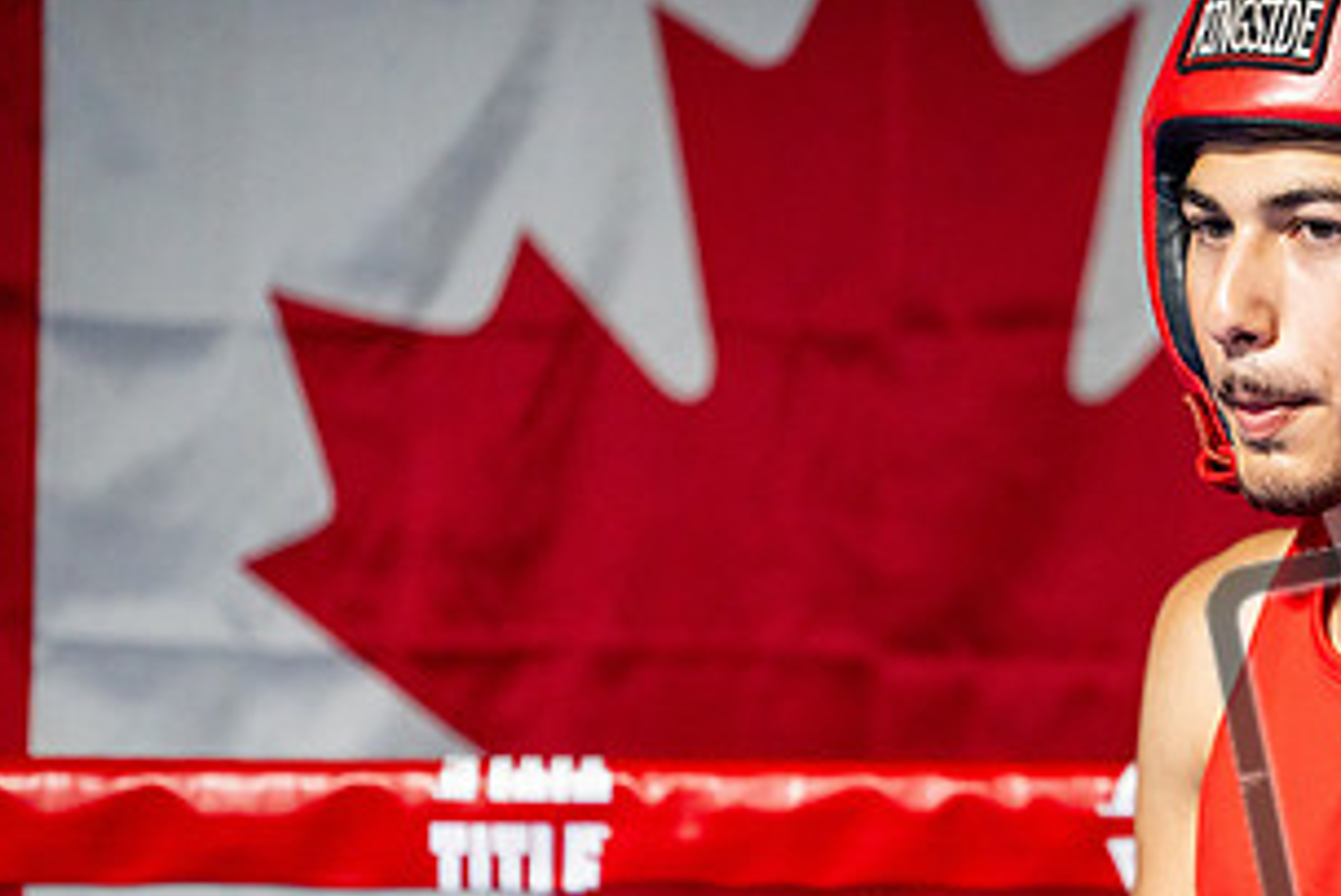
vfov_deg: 4.8
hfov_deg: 7.2
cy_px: 642
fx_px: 10658
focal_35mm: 286
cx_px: 1217
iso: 4000
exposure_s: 1/800
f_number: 2
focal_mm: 150
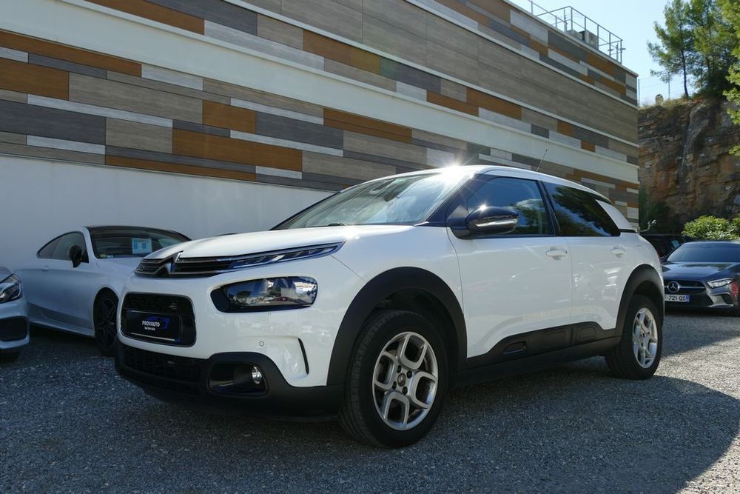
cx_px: 370
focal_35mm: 31
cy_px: 247
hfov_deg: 60.3
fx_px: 637
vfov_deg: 42.3
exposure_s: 1/1000
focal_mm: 11.35
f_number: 3
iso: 125
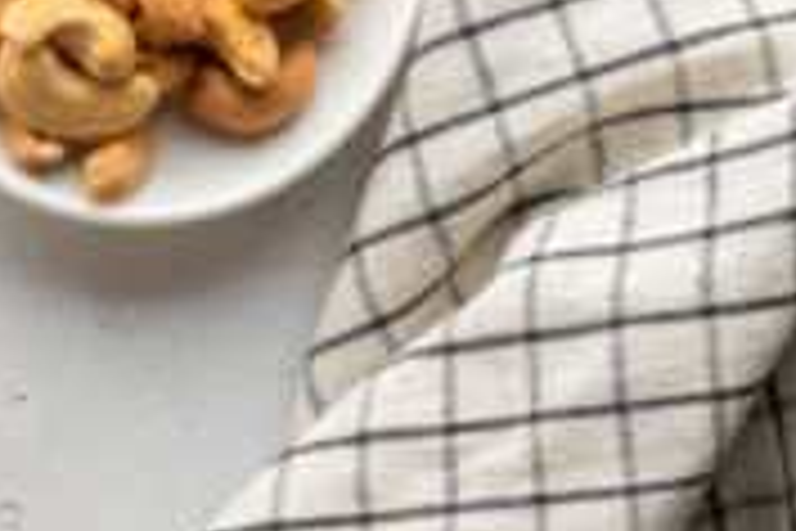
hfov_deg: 5.3
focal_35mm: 381
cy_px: 616
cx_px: -693
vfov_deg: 3.6
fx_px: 8424
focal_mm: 88
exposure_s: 1/125
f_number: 16
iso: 200
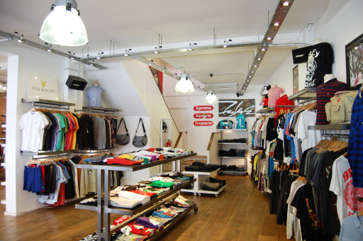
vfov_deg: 47.8
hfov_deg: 67.4
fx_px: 272
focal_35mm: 27
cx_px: 182
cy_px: 120
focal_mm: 18
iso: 200
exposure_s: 1/25
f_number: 3.5
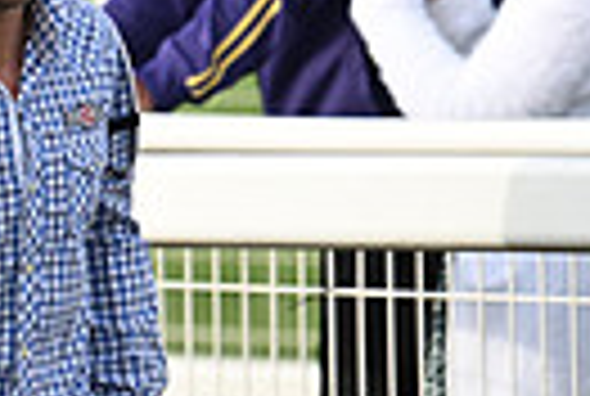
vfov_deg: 1.6
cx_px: -617
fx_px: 14521
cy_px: -299
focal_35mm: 884
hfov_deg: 2.3
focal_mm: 200
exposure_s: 1/2500
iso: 800
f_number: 4.5
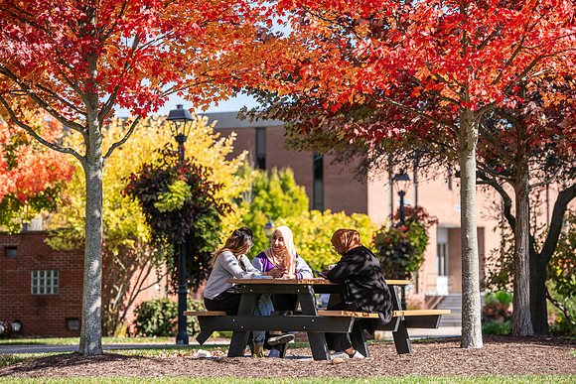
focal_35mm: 122
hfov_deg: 16.8
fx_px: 1952
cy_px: 192
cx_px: 288
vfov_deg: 11.2
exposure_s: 1/500
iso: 160
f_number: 4
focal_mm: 122
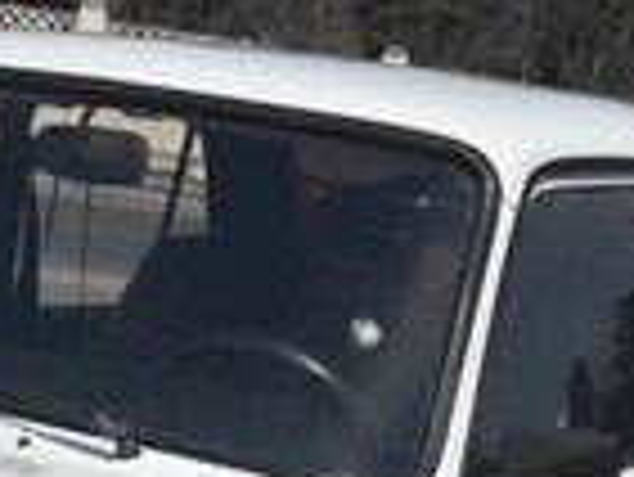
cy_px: 893
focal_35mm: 131
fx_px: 2401
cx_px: 207
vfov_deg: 10.6
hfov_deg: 15.0
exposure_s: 1/3344
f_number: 1.9
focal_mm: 3.7
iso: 40
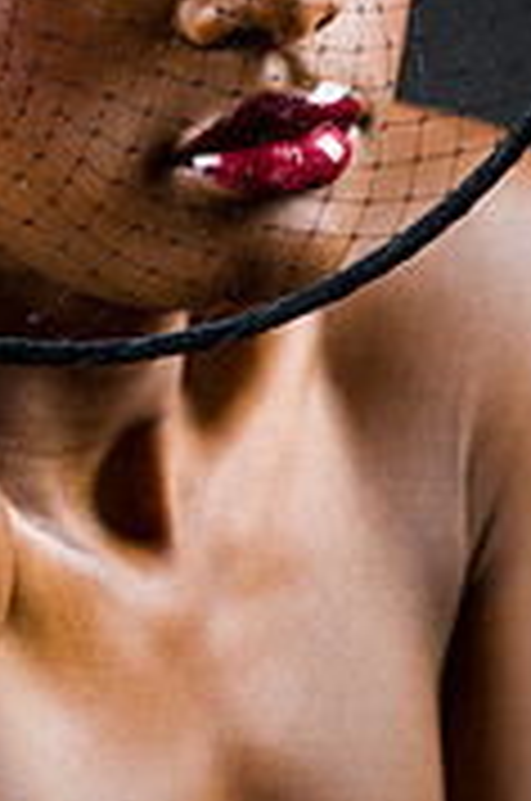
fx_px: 11216
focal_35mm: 505
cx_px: 52
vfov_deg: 4.1
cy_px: 14
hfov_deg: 2.7
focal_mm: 200
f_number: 5.6
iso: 320
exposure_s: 1/125
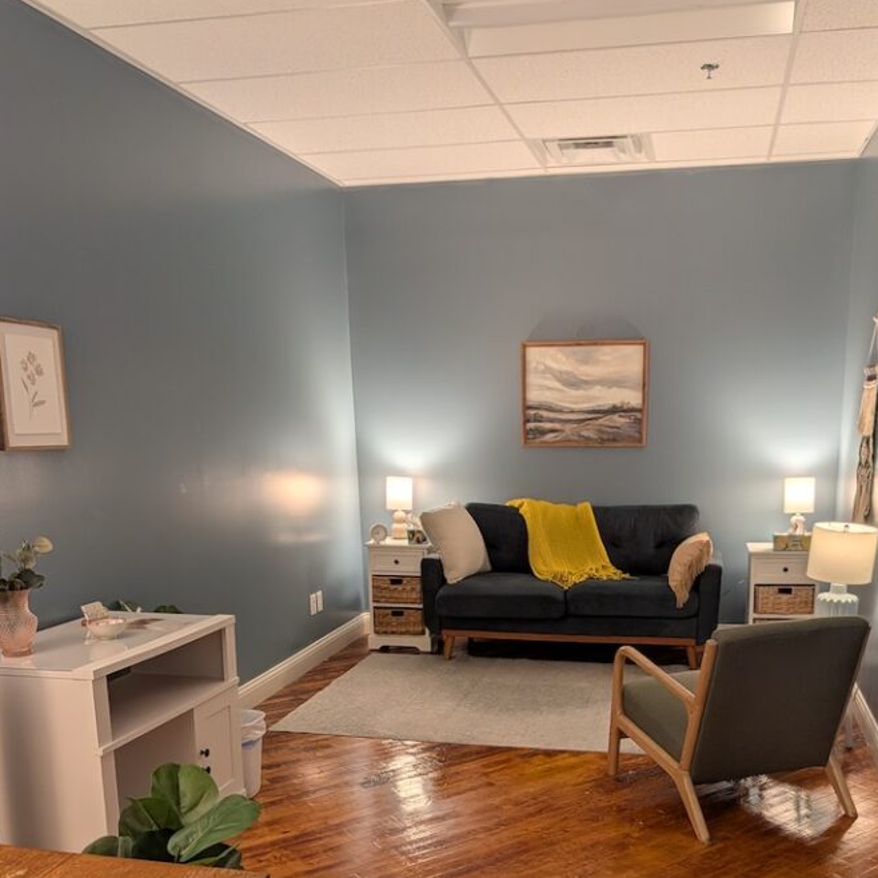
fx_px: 947
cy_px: 656
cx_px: 508
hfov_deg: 49.6
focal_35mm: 33
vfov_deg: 47.9
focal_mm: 4.53
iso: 46
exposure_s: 1/120
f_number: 1.7
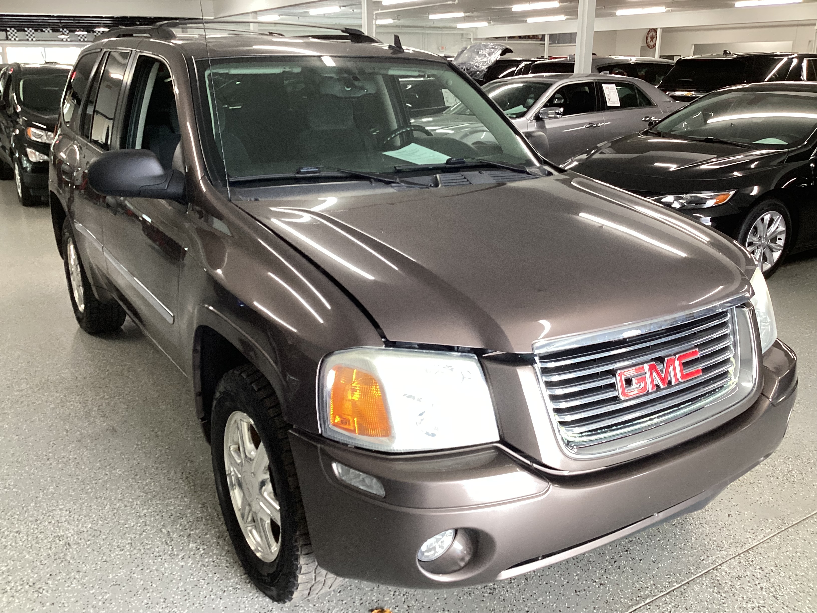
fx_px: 732
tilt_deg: -19.9
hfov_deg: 58.4
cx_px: 408
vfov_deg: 45.4
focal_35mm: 31
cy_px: 306
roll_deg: +0.1
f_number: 2.4
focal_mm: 3.3
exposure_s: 1/50
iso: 125
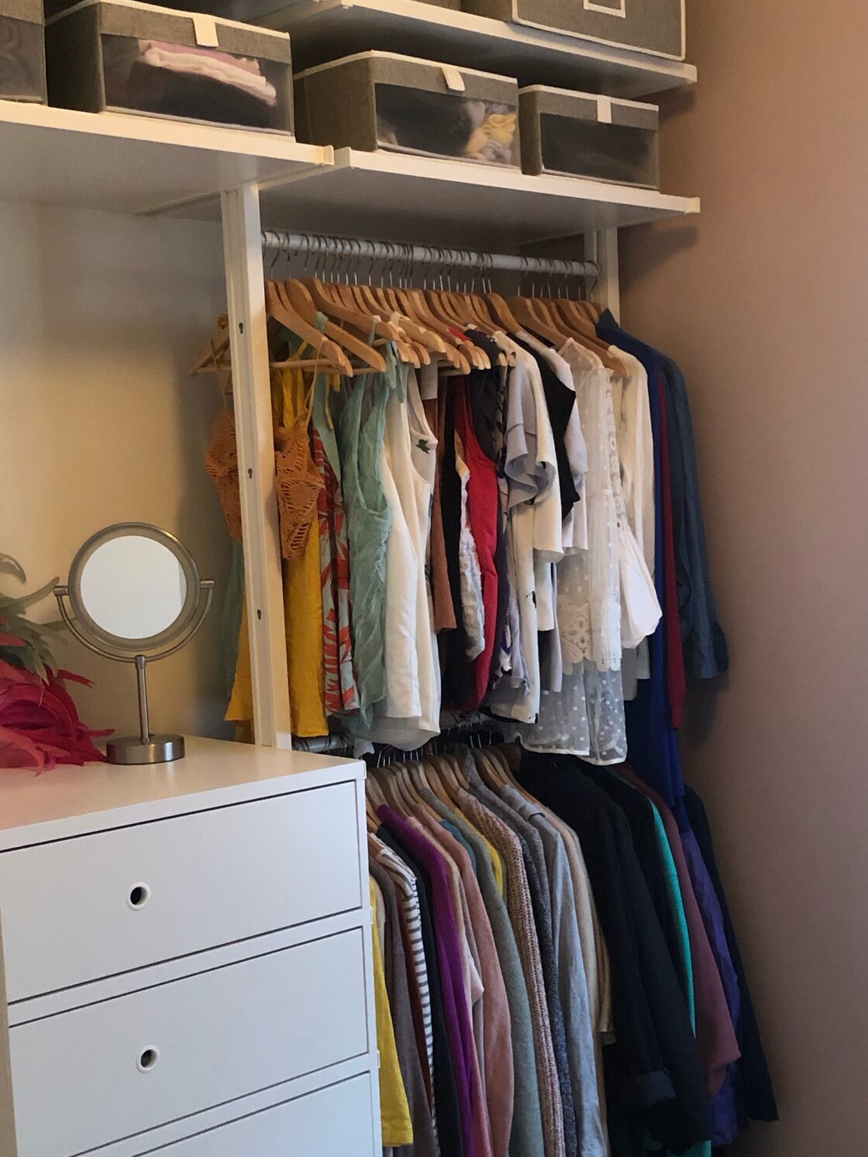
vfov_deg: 39.5
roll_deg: +1.1
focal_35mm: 48
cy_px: 690
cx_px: 490
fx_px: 1605
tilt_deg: -6.4
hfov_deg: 30.2
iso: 100
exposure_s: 1/15
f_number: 1.8
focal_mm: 3.99
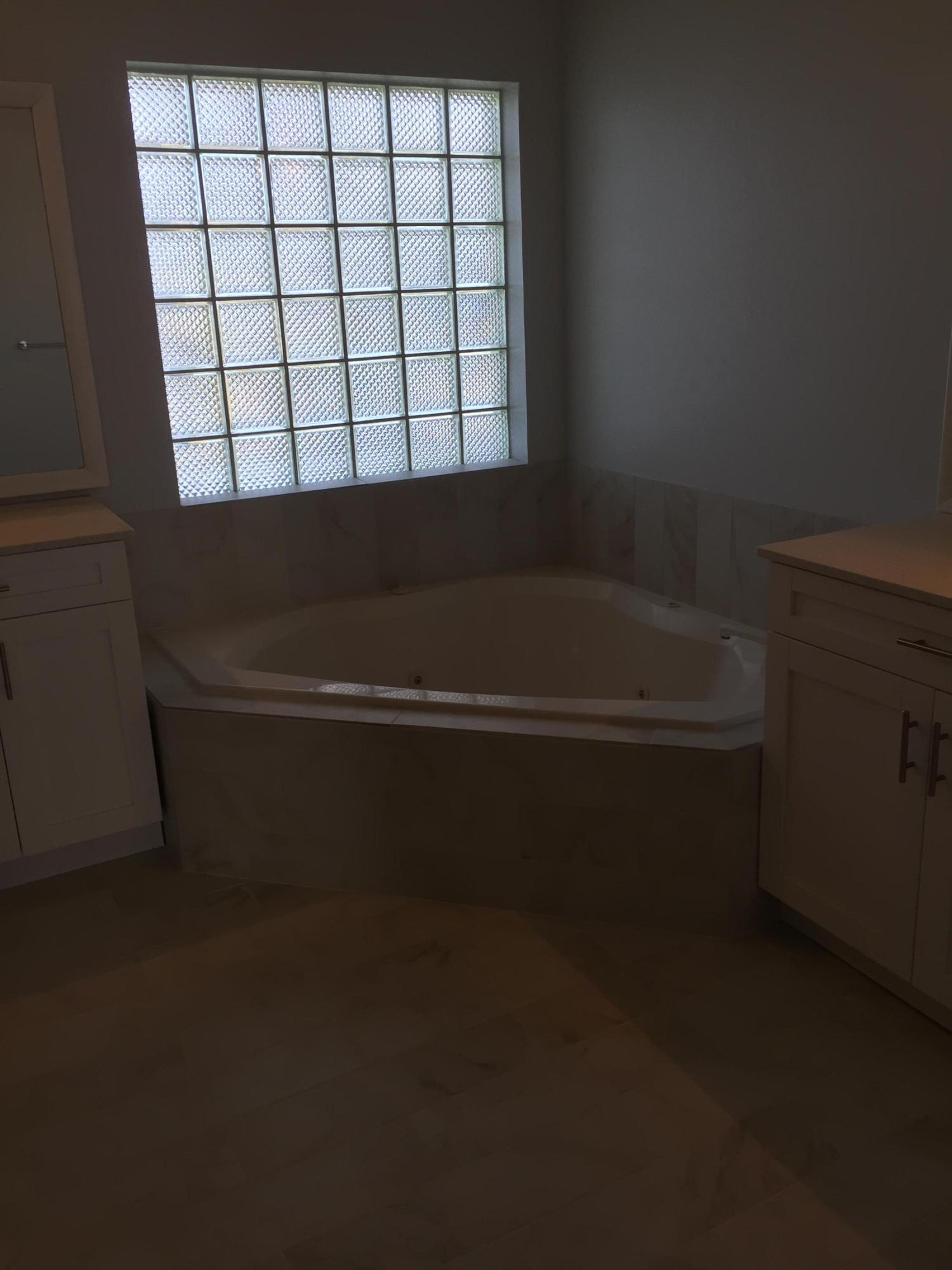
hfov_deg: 48.2
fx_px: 1063
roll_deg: +2.9
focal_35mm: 29
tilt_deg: -17.8
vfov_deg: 61.7
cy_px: 635
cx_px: 476
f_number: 2.2
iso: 40
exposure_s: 1/120
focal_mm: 4.15
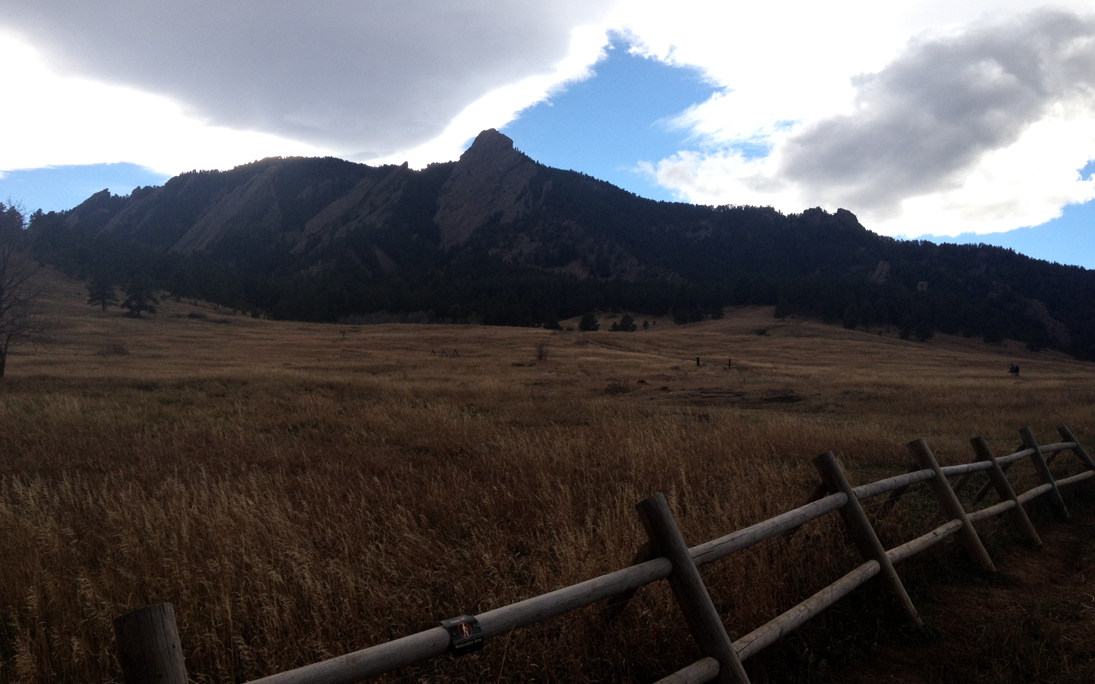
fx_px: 1134
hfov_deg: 51.5
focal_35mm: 38
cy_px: 317
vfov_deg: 33.6
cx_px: 547
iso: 64
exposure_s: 1/1062
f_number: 2.4
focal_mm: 4.28
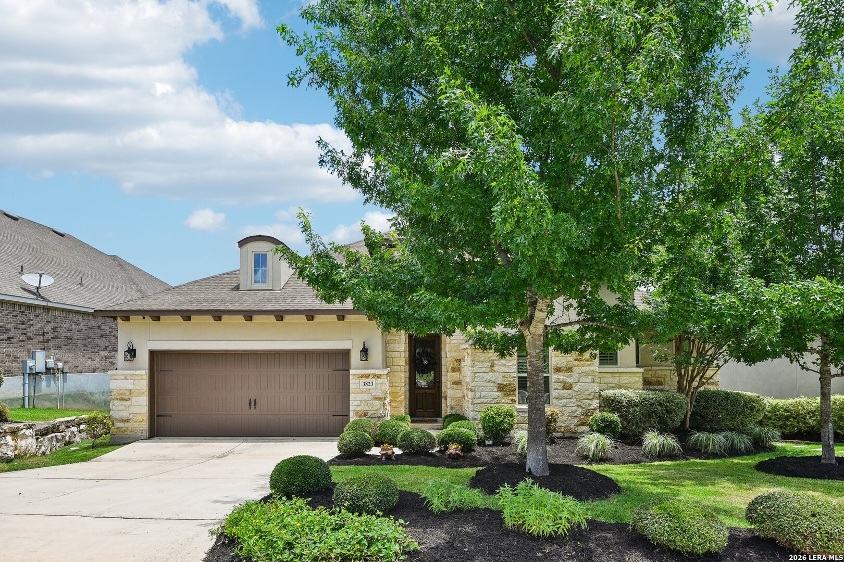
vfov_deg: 64.6
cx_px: 422
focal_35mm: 19
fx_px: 445
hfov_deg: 86.9
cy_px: 281
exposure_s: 1/400
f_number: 8
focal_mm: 19
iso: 400
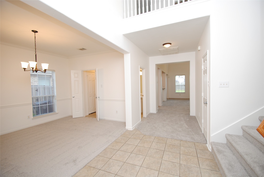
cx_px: 132
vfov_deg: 77.5
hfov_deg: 100.3
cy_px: 88
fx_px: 110
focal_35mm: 15
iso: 200
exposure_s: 1/60
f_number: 4
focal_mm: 10
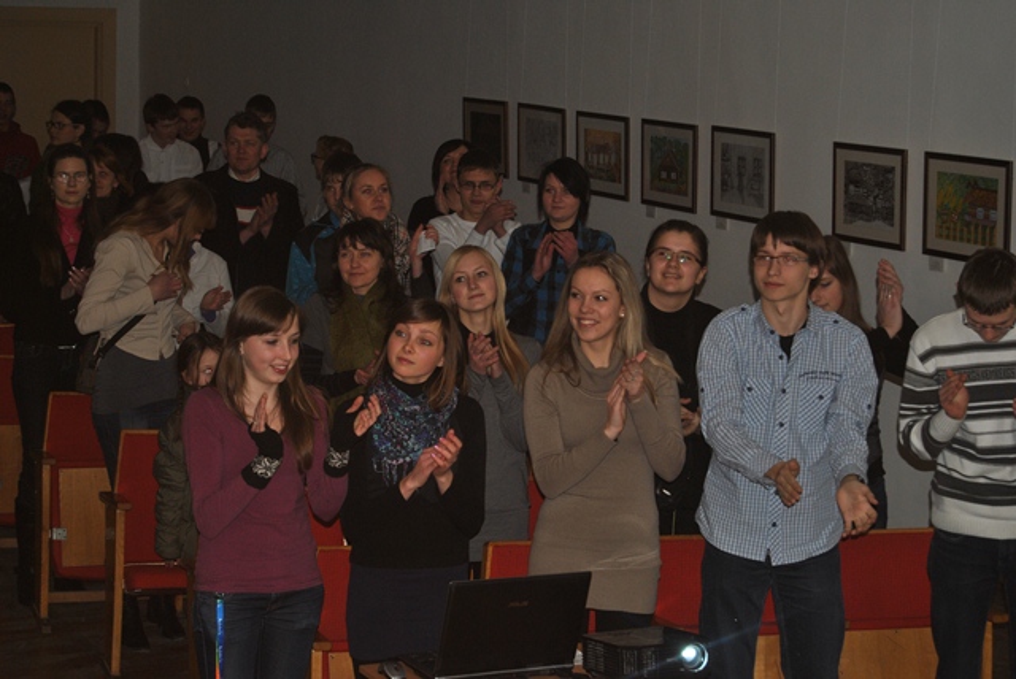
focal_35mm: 82
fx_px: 2330
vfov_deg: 16.6
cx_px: 508
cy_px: 340
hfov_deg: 24.6
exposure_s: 1/60
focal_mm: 55
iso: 200
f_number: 5.6
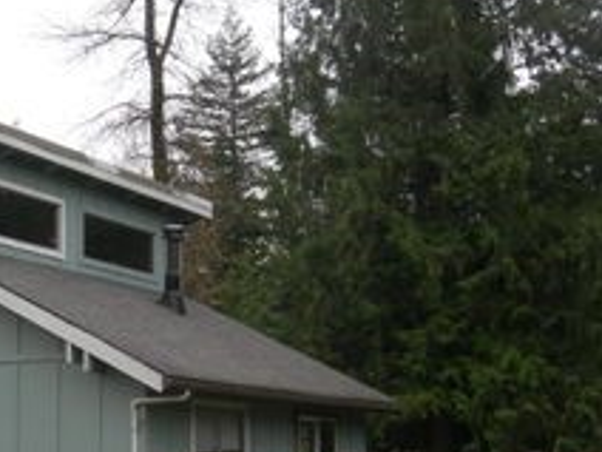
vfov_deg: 19.3
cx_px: -28
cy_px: 327
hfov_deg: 24.3
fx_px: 1322
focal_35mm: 76
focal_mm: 7.5
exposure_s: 1/133
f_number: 4.3
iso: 64
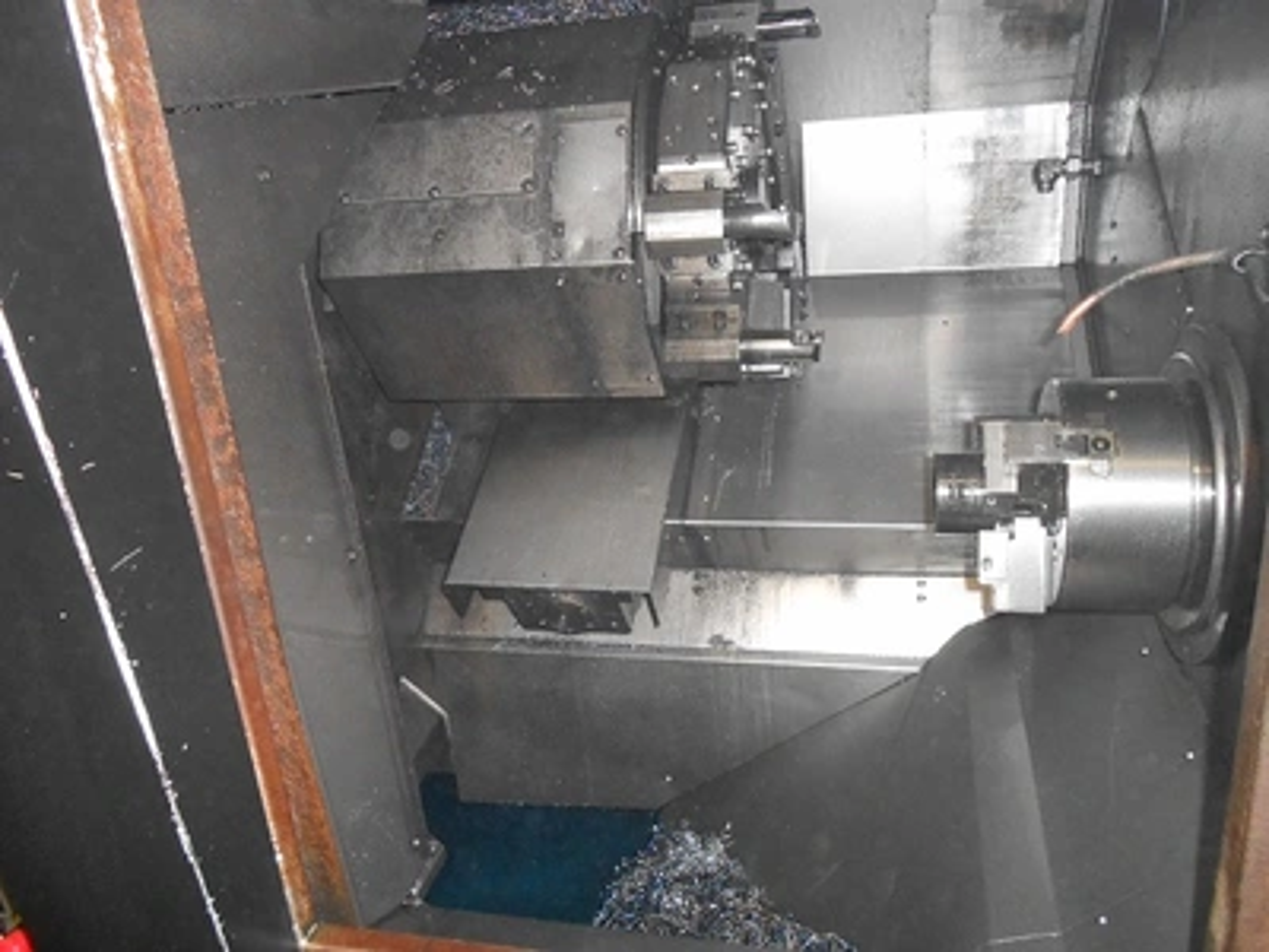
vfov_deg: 53.1
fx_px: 953
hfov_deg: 67.3
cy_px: 476
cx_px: 634
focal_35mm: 26
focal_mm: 4.6
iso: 400
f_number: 3.5
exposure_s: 1/25
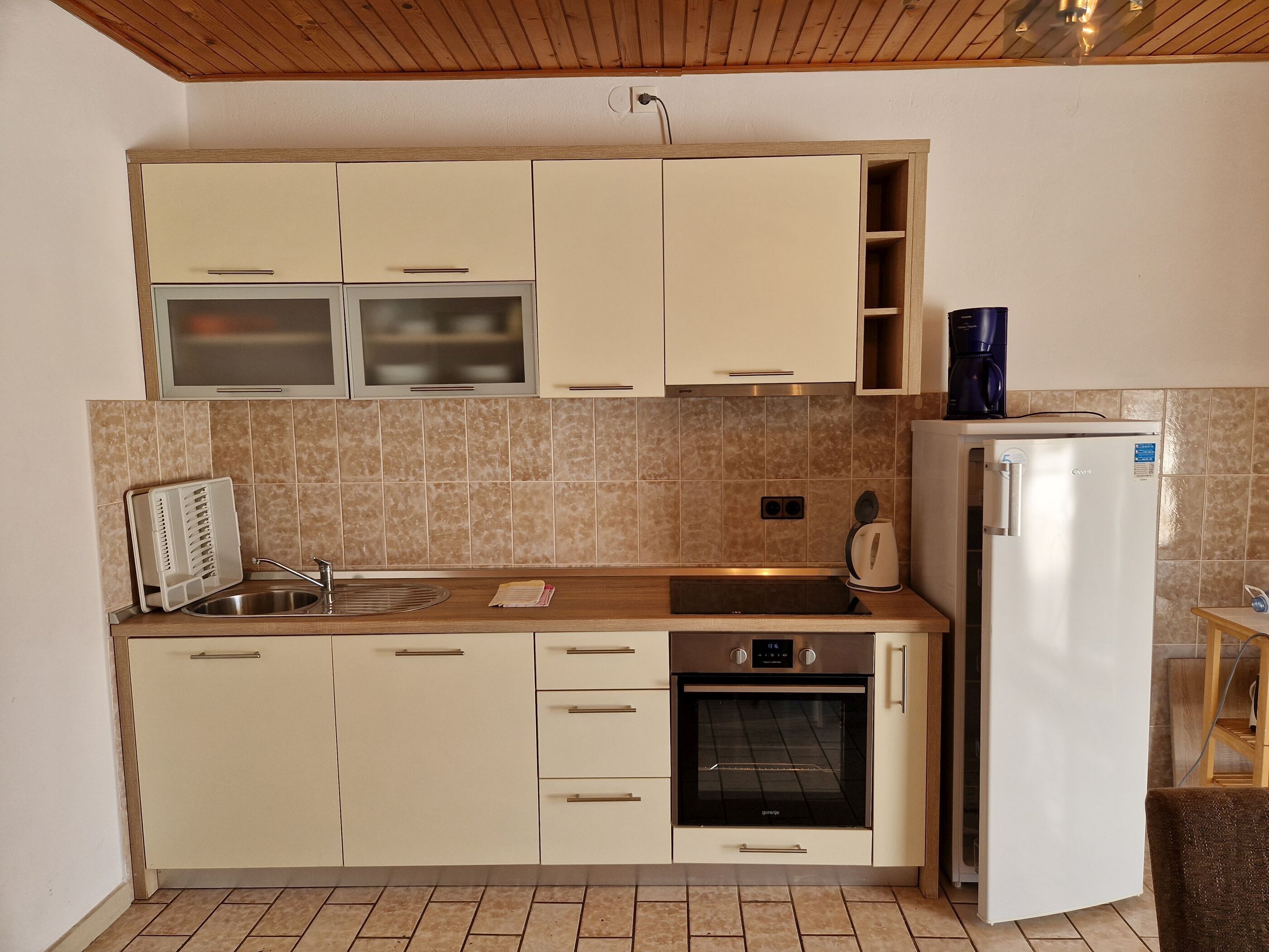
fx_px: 843
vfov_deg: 58.9
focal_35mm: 23
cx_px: 634
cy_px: 476
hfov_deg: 73.9
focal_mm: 5.4
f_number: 1.8
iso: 50
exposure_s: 1/100
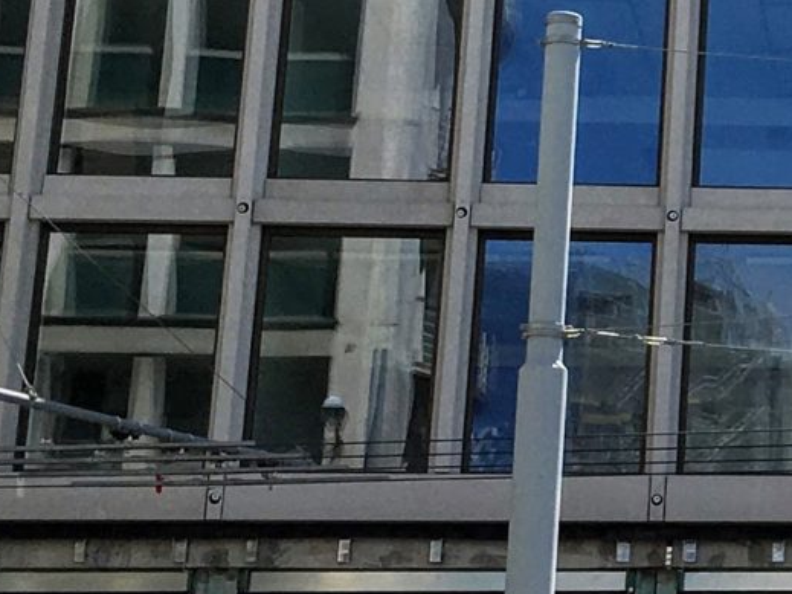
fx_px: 3271
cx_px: 1395
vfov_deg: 10.2
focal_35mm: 143
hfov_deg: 12.7
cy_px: -76
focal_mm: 4.15
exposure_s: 1/1425
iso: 25
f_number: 2.2
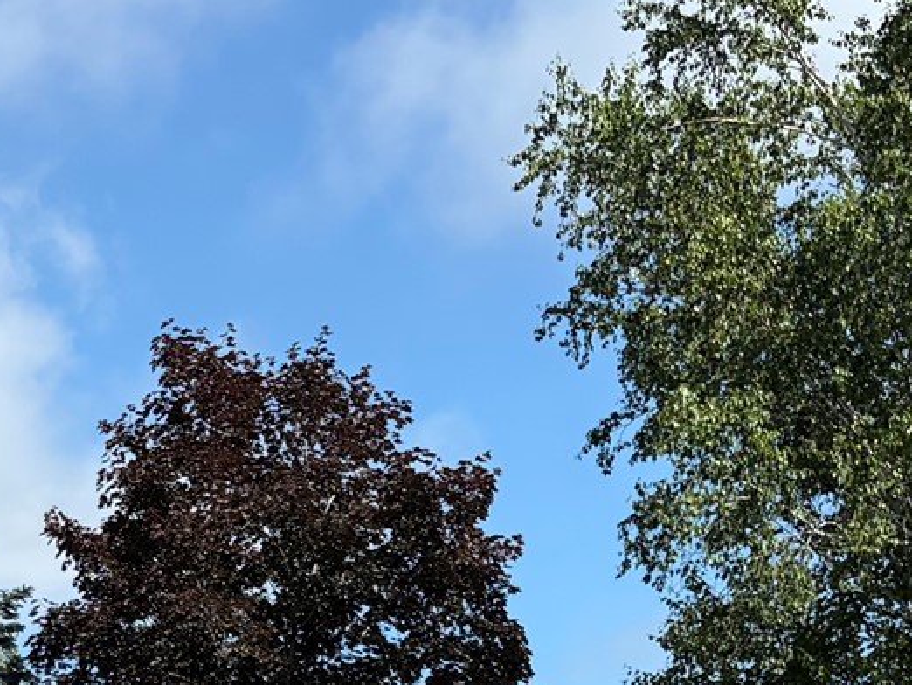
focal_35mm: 102
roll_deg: +0.6
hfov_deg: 18.2
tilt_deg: +1.7
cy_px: 1089
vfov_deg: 13.5
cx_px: -217
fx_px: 2689
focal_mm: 5.96
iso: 50
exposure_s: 1/2208
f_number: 1.6
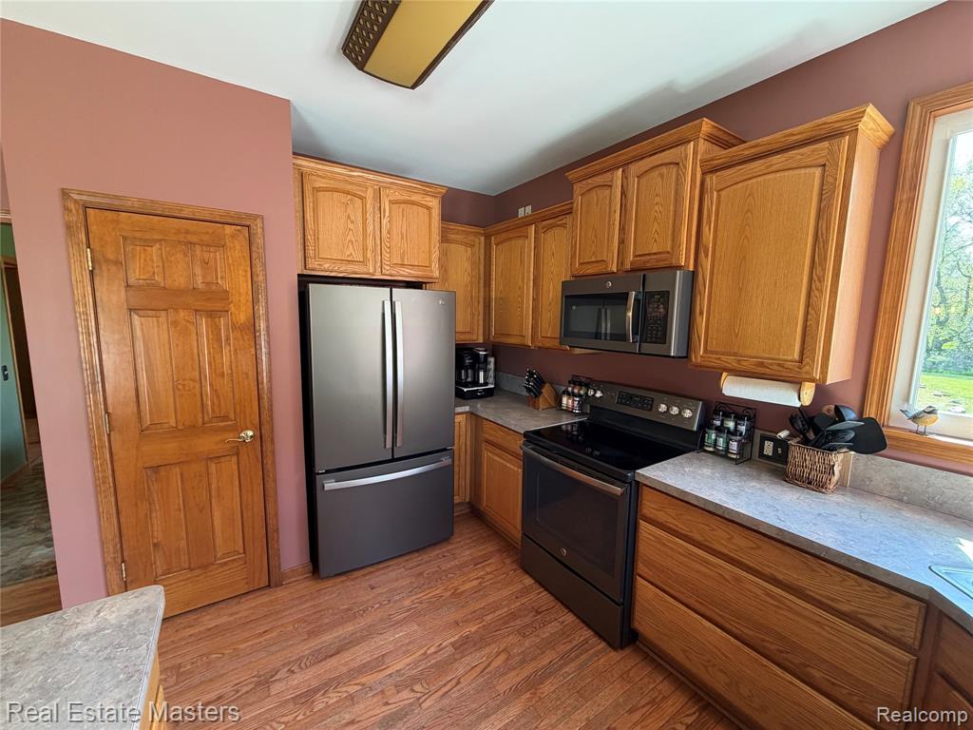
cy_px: 365
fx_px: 394
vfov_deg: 85.7
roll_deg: -0.7
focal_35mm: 14
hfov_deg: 102.1
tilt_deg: -6.4
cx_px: 486
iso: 200
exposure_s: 1/60
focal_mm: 2.22
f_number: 2.2
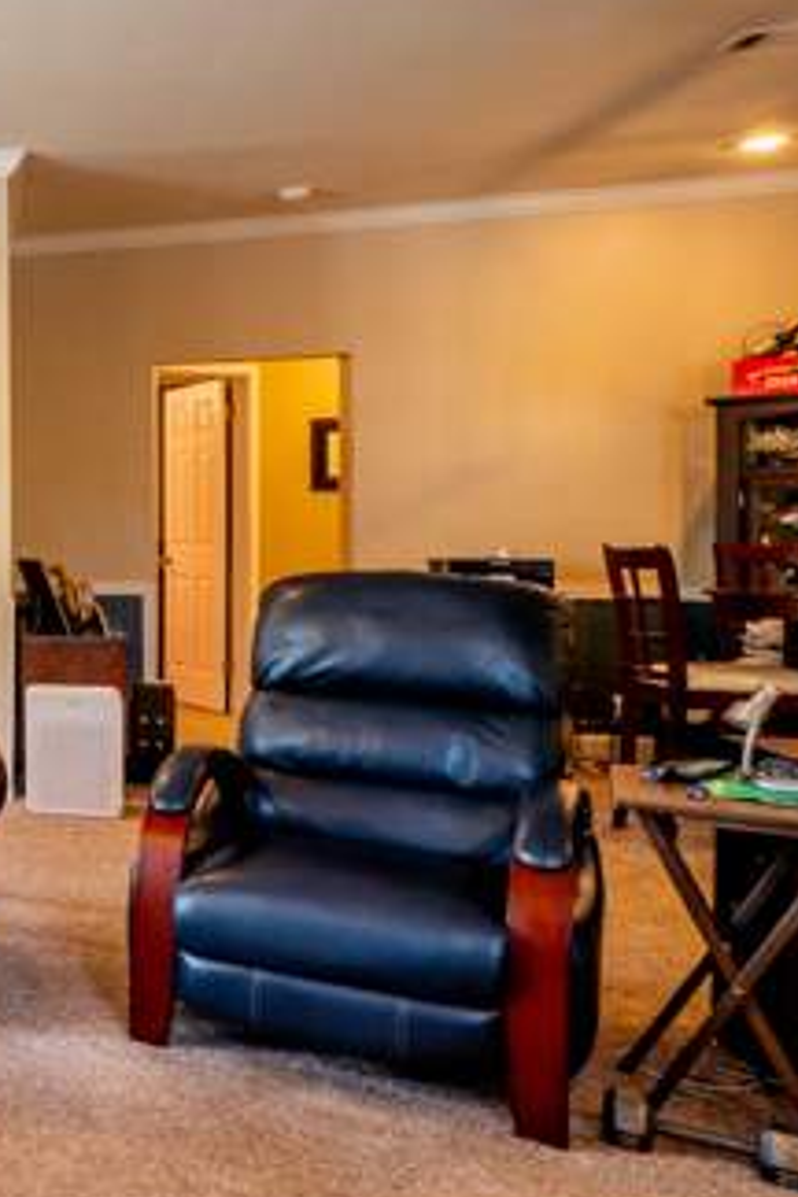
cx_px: -584
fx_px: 1230
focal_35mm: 37
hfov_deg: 22.9
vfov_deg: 51.8
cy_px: 523
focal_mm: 10
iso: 100
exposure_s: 1/2.5
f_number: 8
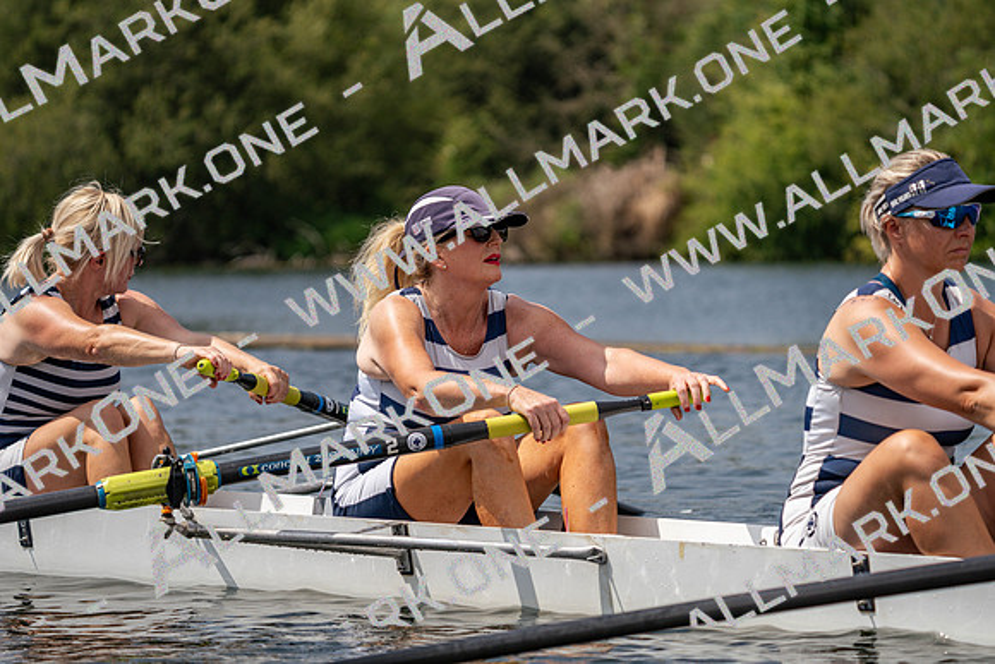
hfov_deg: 10.3
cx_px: 498
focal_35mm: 200
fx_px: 5529
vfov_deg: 6.9
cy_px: 332
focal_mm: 200
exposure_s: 1/1600
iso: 160
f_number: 5.6
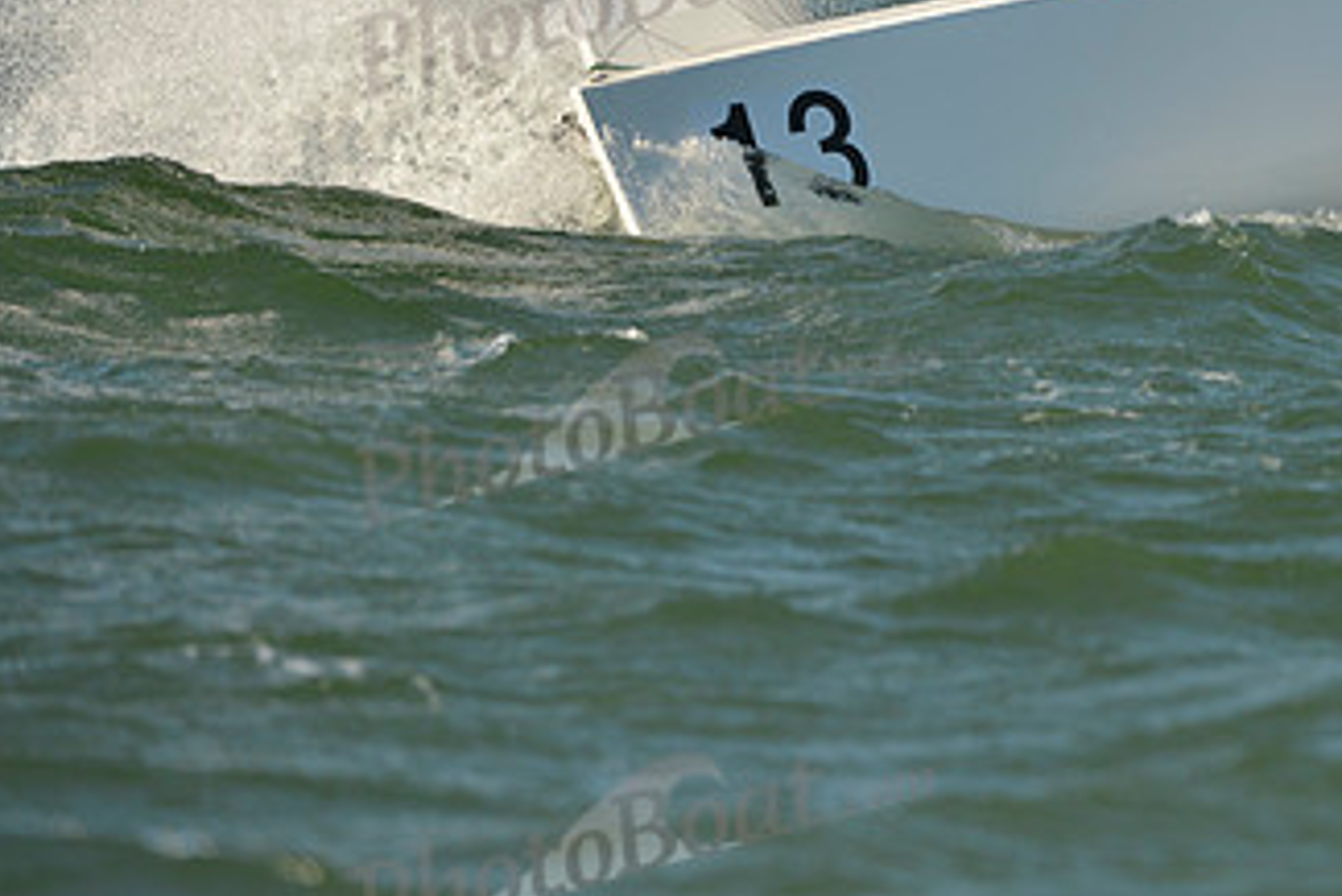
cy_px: 147
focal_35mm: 553
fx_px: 20623
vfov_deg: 2.5
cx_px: 1152
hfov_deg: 3.7
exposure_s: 1/1250
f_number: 7.1
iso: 280
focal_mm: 310
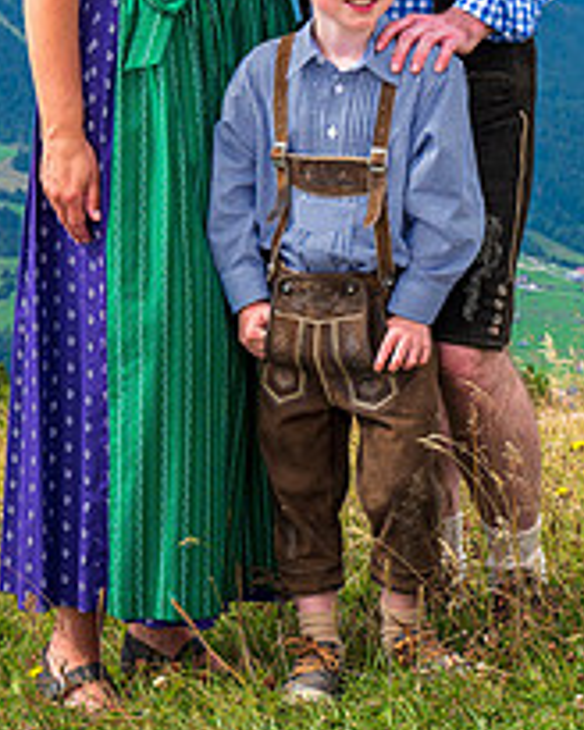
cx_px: 459
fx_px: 2571
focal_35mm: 119
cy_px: 128
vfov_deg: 16.0
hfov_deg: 12.9
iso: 100
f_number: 9
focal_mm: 43
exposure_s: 1/250
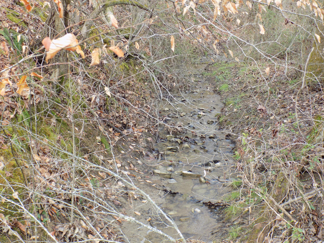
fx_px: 552
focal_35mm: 59
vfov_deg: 24.8
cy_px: 122
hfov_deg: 32.7
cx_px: 162
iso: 80
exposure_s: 1/40
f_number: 4
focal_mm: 10.5
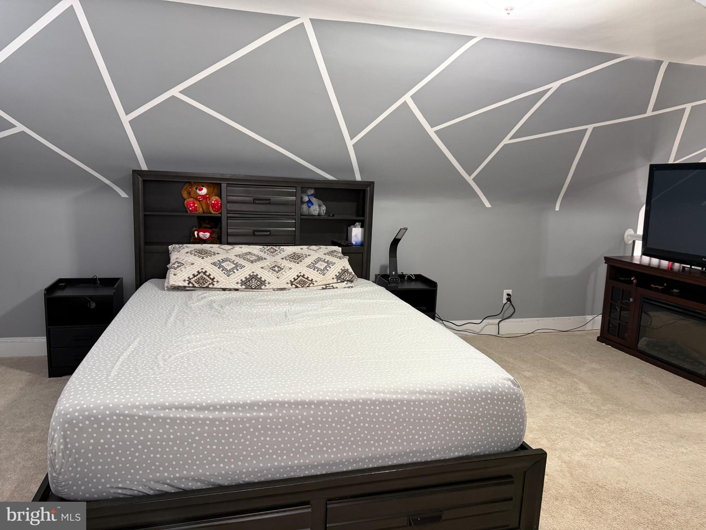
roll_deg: -1.8
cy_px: 265
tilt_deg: -8.5
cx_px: 353
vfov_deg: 56.8
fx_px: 489
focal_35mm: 24
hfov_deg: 71.6
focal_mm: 6.76
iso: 250
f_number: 1.78
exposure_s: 1/60
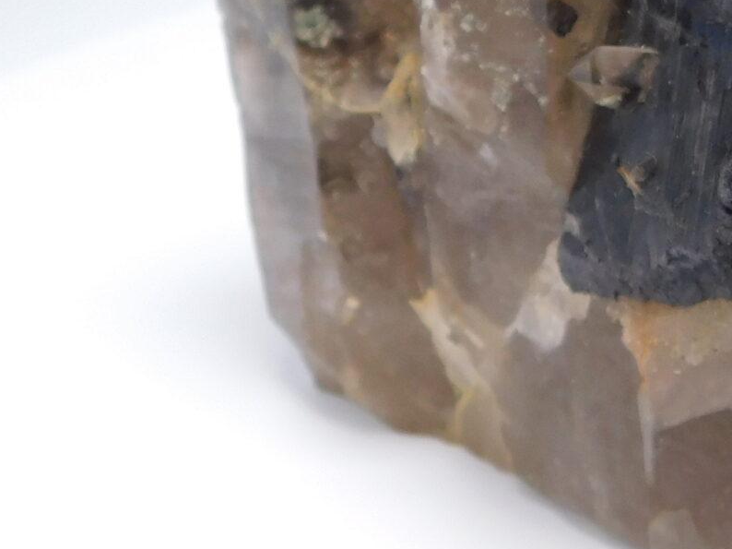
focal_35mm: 129
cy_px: -20
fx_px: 2727
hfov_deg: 14.6
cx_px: 983
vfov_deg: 11.4
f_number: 3.6
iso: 125
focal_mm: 7.1
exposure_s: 1/125
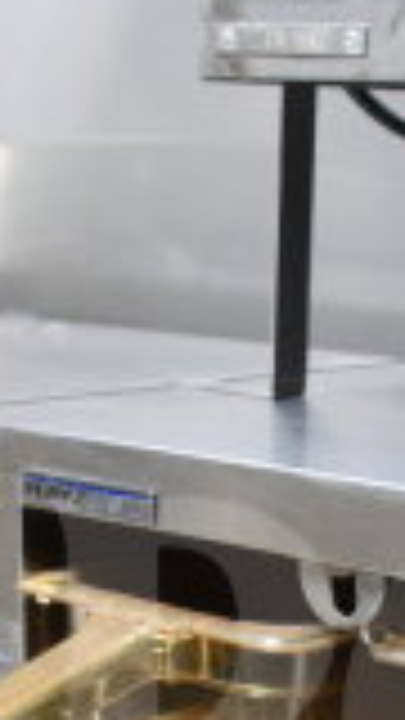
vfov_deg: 18.8
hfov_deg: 11.1
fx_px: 2062
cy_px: 853
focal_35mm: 108
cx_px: 450
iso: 640
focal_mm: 18
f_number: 3.5
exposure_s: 1/30
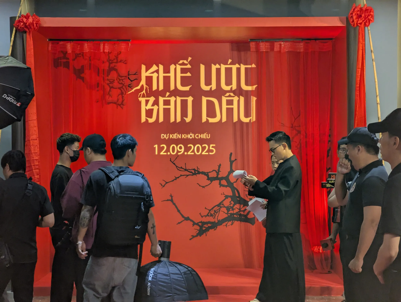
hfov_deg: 18.5
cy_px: 151
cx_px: 200
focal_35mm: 106
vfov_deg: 14.0
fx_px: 1230
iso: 519
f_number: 3.5
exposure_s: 1/130
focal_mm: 19
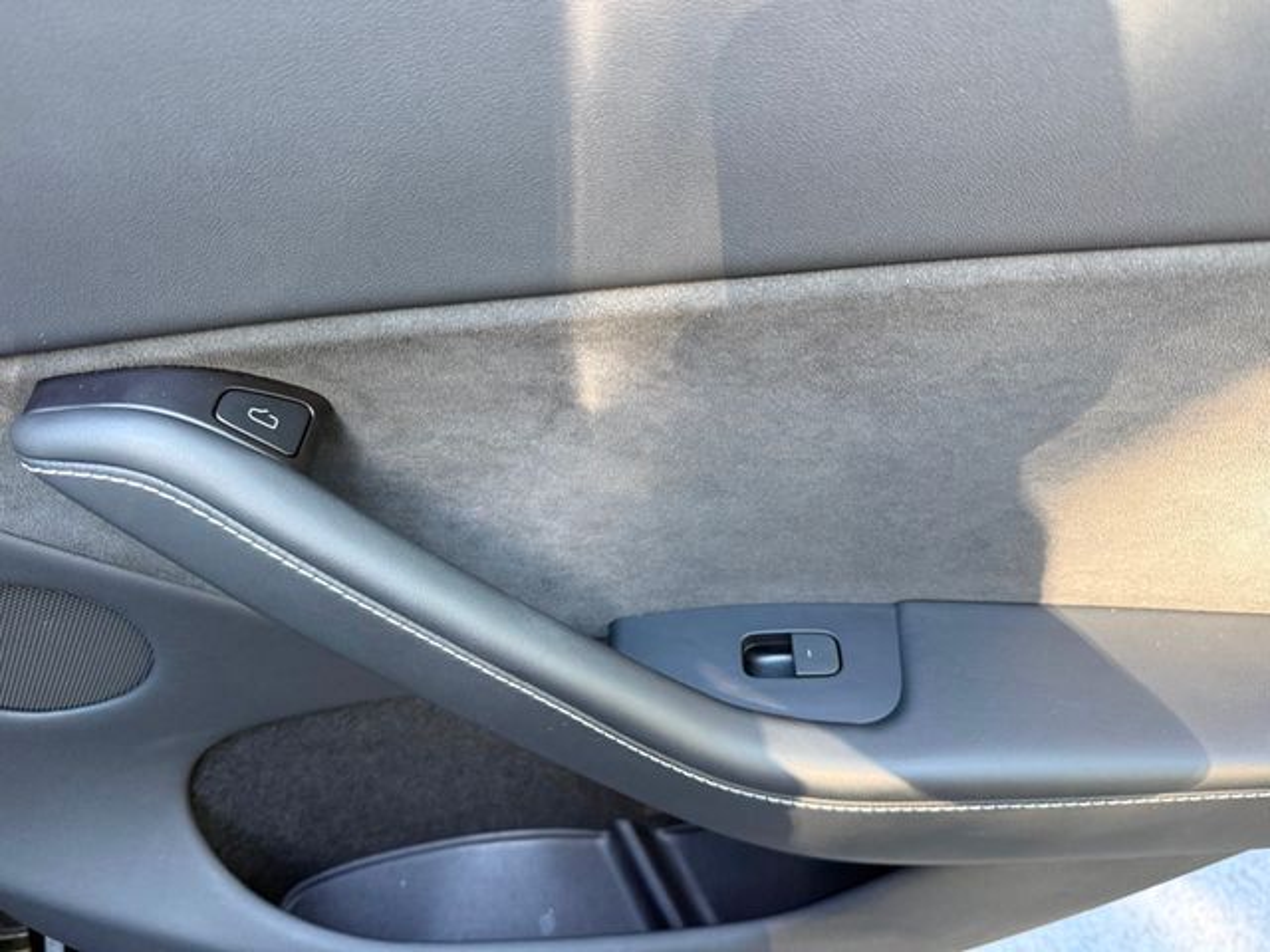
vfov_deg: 56.8
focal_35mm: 24
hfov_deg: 71.6
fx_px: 881
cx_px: 635
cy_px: 476
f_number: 1.78
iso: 200
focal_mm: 6.76
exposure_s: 1/69
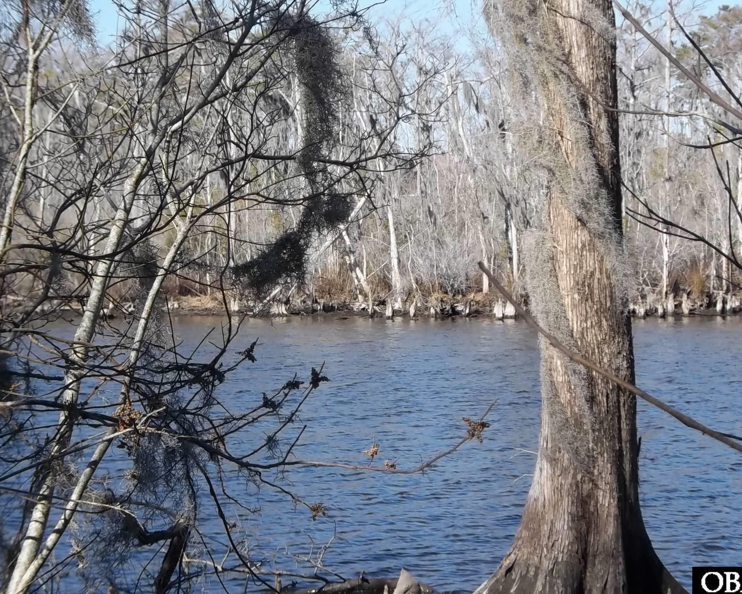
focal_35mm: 90
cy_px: 296
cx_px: 388
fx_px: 1976
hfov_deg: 21.3
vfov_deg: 17.1
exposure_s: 1/400
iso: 80
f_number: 4.3
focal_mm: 15.4
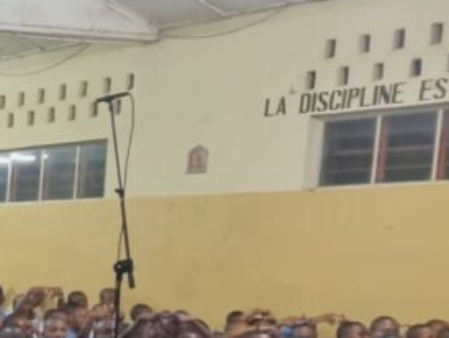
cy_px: 435
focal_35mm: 97
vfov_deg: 14.6
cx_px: -372
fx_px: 1259
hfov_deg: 16.6
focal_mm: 5.4
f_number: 1.8
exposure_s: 1/25
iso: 1250
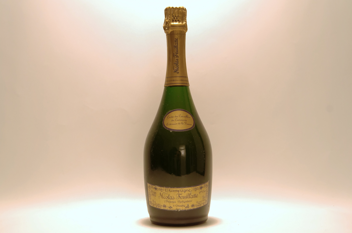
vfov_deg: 25.0
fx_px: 527
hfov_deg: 36.9
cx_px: 176
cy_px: 116
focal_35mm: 54
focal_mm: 36
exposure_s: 1/50
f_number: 5.6
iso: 1600
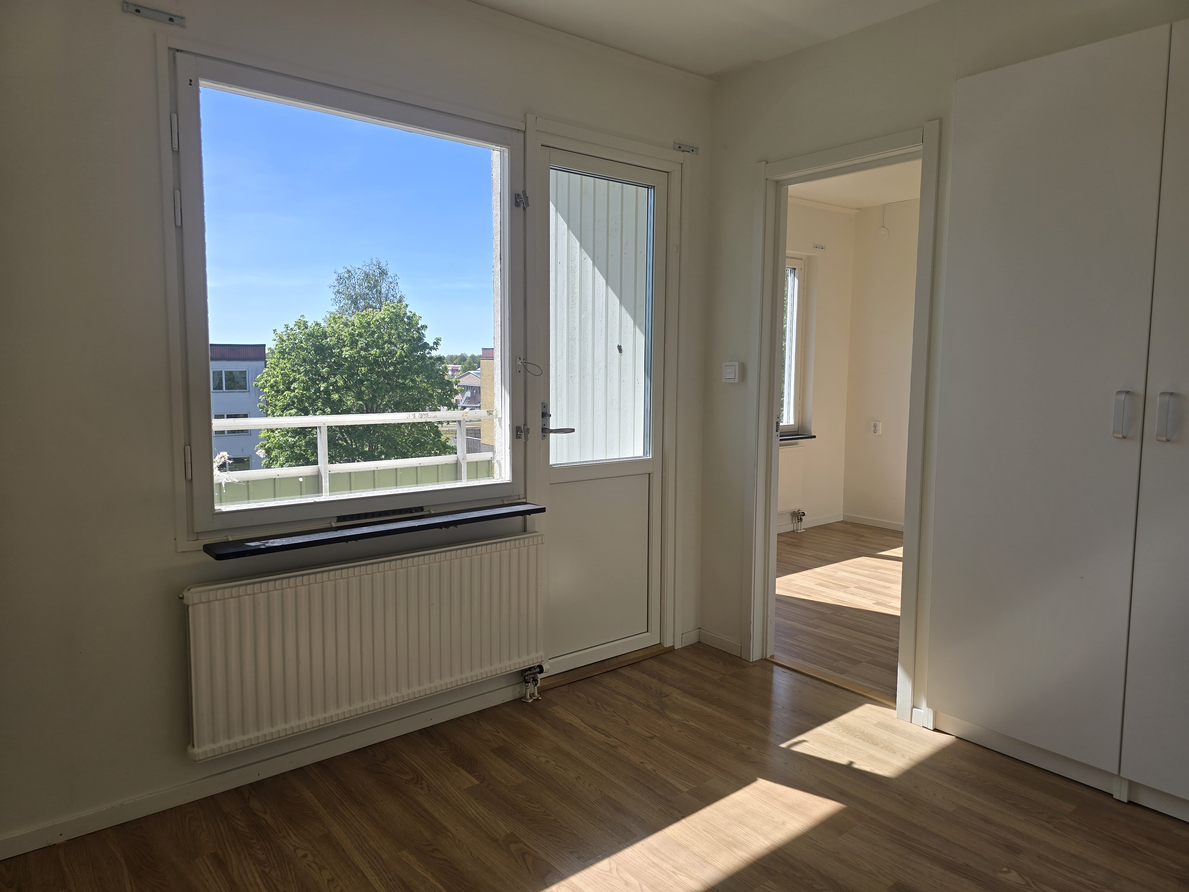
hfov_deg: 73.9
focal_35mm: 23
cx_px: 594
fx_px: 790
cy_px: 446
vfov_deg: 58.9
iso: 12
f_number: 1.7
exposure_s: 1/438
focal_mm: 6.3
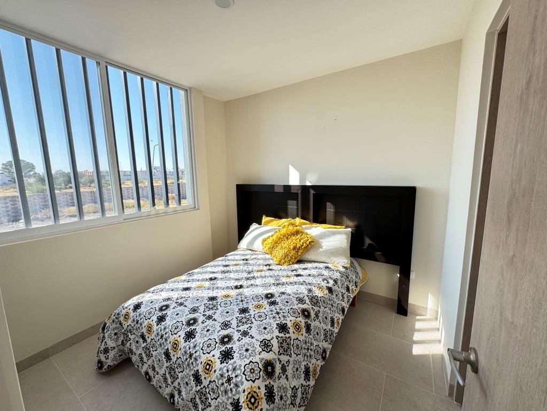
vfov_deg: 85.7
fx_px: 221
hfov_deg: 102.1
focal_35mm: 14
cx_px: 274
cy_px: 206
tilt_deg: -7.7
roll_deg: +1.7
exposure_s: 1/192
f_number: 2.2
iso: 40
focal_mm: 2.22
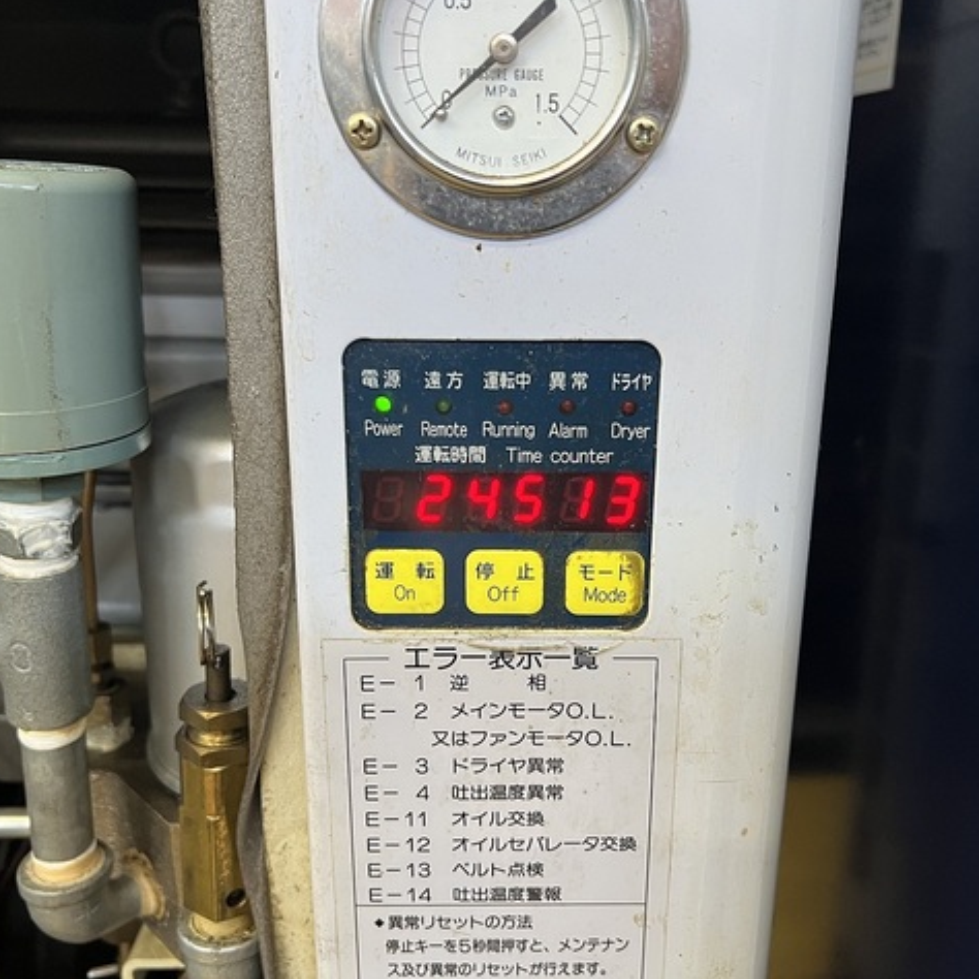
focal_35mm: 31
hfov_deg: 52.5
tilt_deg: -19.3
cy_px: 485
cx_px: 500
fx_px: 992
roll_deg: -1.7
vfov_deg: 52.5
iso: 125
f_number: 1.5
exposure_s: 1/60
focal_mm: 5.7
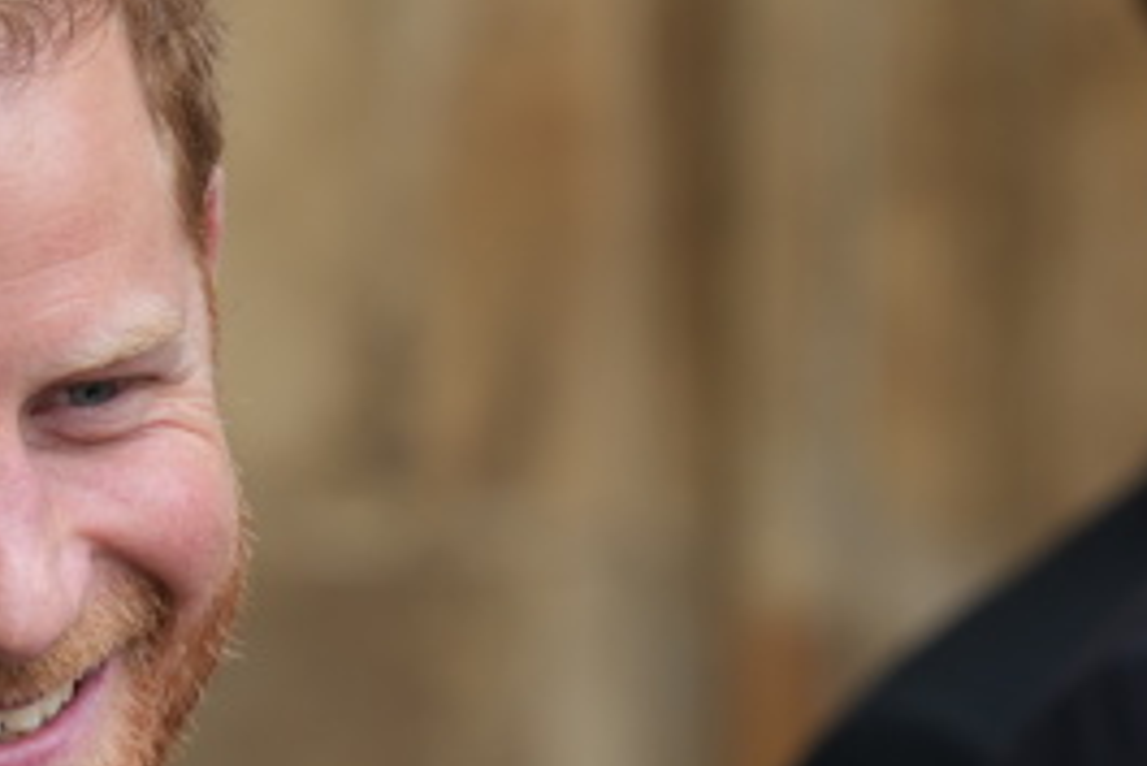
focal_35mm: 521
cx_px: -4
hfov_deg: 4.0
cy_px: 666
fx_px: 16608
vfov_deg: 2.6
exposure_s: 1/500
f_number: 5
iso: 800
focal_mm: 200
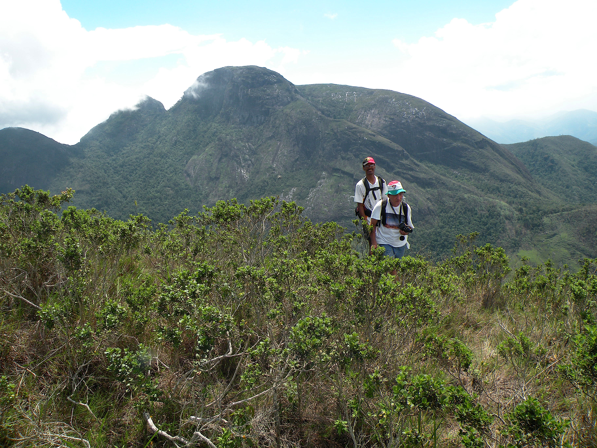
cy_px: 224
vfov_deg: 51.4
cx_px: 298
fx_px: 466
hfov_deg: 65.3
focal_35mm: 27
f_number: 6.3
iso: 64
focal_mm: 4.7
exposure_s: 1/188
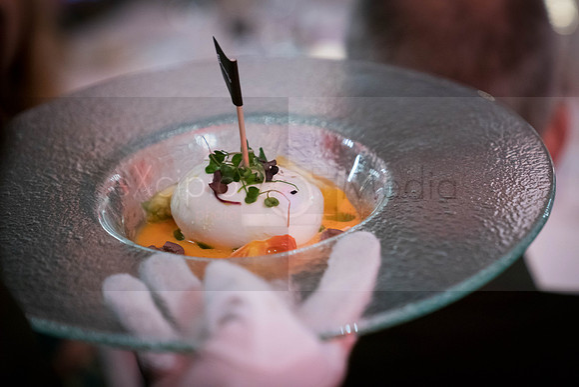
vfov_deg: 17.0
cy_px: 165
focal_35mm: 80
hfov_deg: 25.2
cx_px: 332
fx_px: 1293
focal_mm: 70
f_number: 2.8
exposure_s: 1/160
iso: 5000
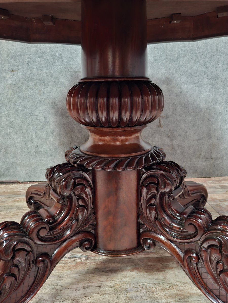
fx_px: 202
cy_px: 152
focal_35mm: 23
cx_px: 114
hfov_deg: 58.9
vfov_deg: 73.9
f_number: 1.8
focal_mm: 5.54
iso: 1250
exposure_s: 1/20
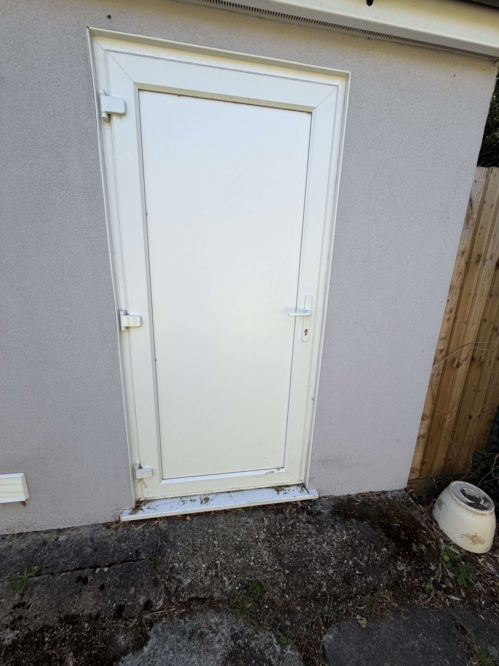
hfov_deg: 85.7
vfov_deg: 102.1
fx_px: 269
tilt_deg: -12.0
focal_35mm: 14
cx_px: 250
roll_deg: -0.9
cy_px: 333
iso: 50
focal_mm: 2.22
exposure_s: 1/502
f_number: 2.2
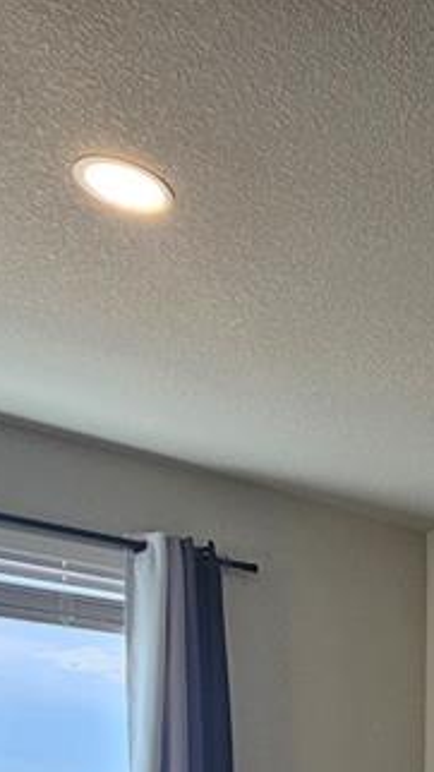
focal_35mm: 45
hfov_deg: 20.9
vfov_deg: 36.1
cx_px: 715
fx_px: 921
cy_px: 912
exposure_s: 1/120
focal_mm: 2.2
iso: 80
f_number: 2.2
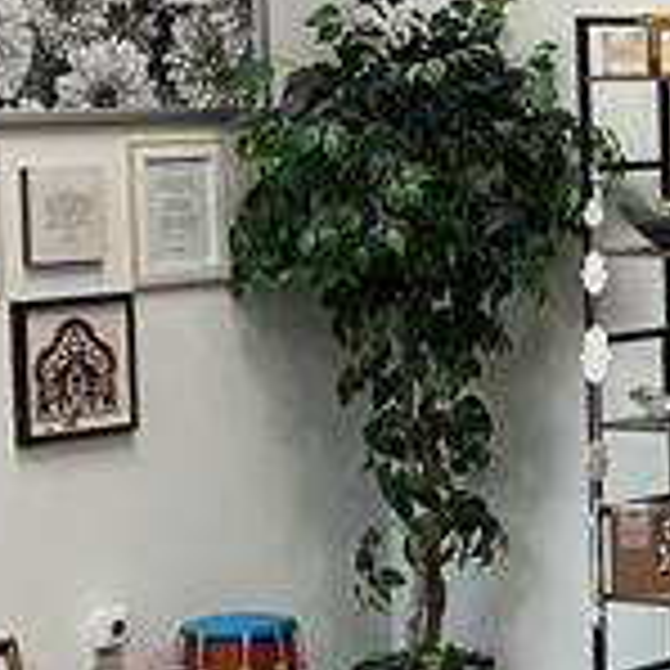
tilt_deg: -4.8
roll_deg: +0.5
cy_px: 328
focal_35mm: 146
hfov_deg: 11.2
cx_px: 1156
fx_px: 3197
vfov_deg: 12.0
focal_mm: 6.86
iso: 50
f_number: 1.78
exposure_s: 1/165
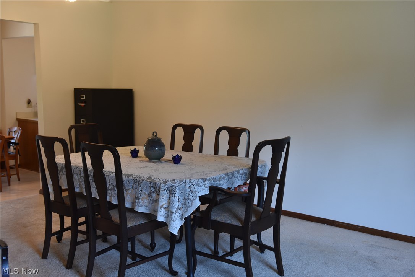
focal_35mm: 39
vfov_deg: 34.2
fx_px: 450
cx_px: 208
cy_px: 138
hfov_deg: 49.6
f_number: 4.5
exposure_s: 1/80
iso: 800
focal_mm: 26
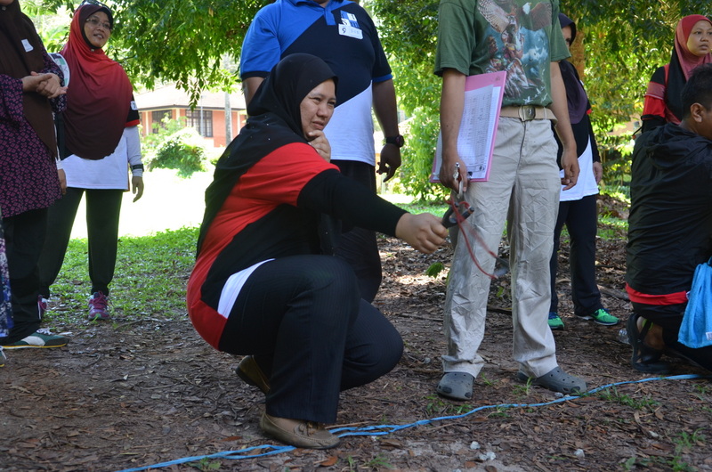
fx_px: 770
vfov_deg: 34.1
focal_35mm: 39
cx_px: 356
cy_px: 236
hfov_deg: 49.6
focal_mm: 26
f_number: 4
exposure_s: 1/125
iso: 500
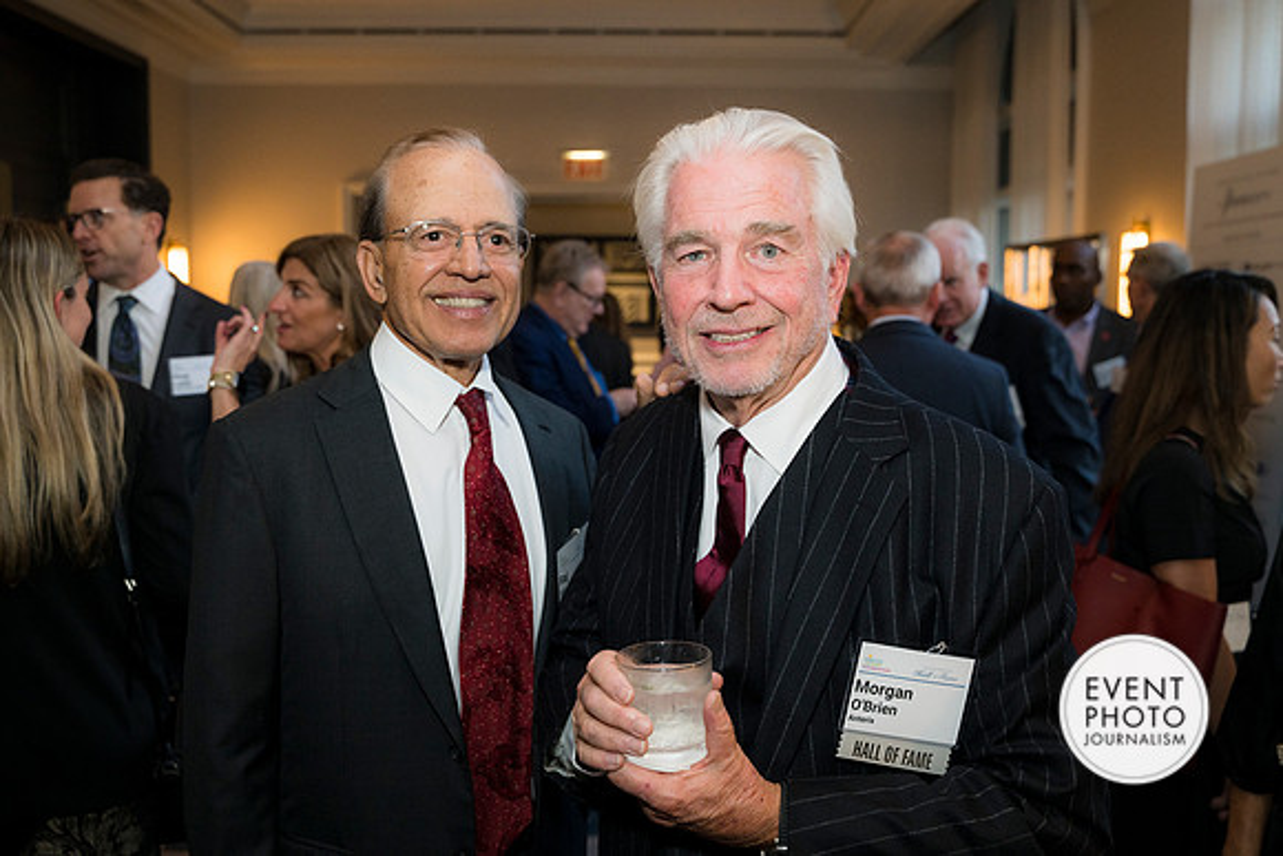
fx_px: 1248
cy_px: 428
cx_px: 642
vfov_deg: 37.9
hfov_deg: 54.4
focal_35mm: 35
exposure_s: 1/125
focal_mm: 35
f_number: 4
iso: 800
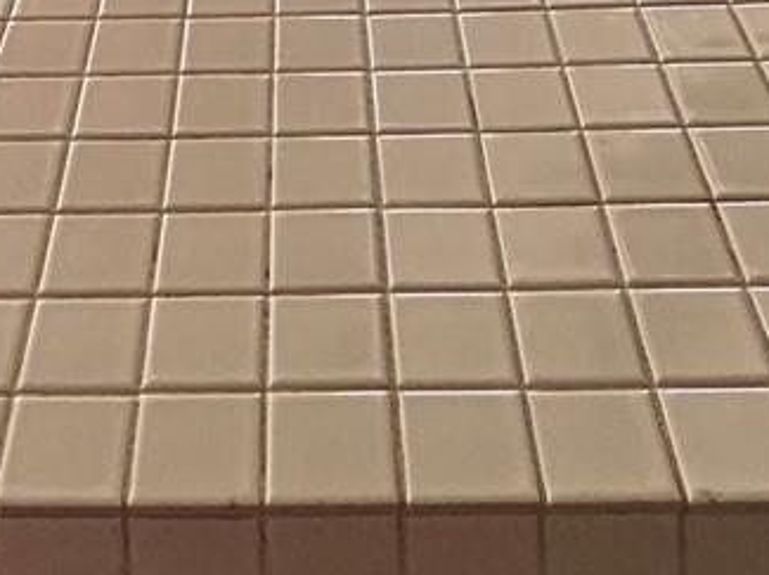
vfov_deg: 15.6
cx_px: 234
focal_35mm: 69
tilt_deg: -8.5
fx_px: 1531
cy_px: -653
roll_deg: +1.7
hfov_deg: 27.9
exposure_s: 1/297
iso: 40
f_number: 2.2
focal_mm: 2.22
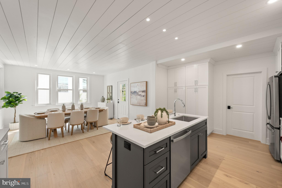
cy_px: 94
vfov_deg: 81.1
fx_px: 110
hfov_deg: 104.3
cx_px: 141
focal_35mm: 14
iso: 400
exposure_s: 1/40
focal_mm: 14
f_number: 8
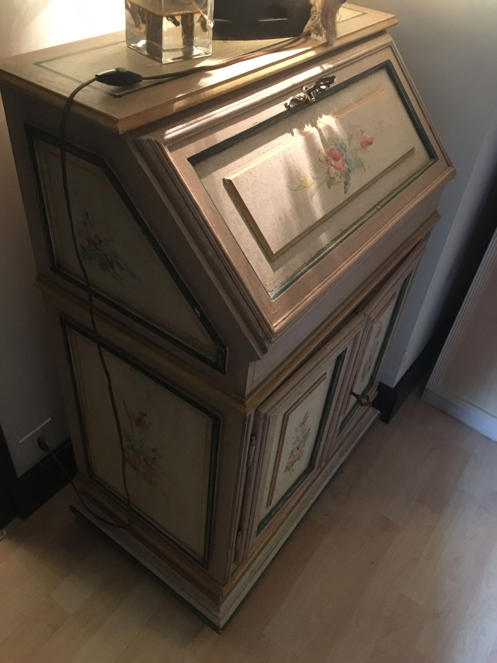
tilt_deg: -40.6
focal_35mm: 29
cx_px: 248
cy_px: 332
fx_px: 555
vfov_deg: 61.7
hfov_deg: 48.2
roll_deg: -6.6
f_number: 2.2
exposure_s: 1/17
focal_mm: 4.15
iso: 320
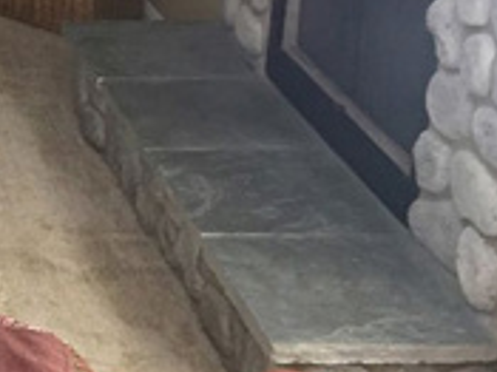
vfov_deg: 13.4
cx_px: -329
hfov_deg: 16.3
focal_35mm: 106
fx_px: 1521
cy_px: -119
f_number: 2.2
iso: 125
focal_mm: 4.15
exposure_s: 1/30
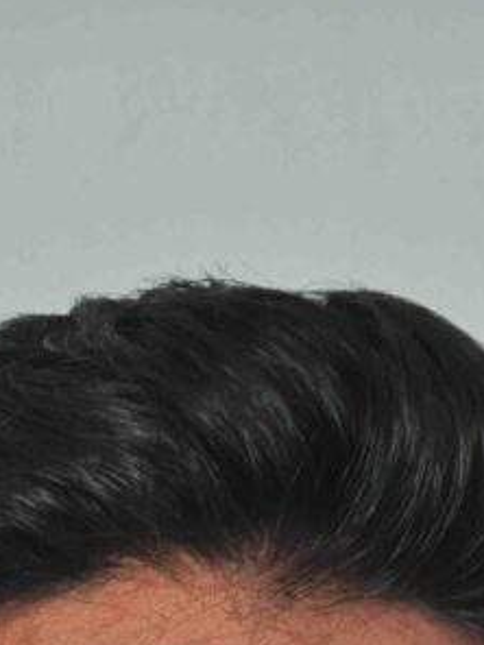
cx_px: 259
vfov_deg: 3.8
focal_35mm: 517
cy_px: 1198
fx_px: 9638
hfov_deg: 2.9
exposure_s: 1/80
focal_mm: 92
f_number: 5.6
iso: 400
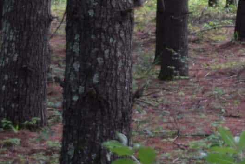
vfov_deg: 5.9
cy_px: -60
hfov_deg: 8.3
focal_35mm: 233
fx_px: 1586
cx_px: 520
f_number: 4.5
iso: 400
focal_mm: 32
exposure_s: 1/60
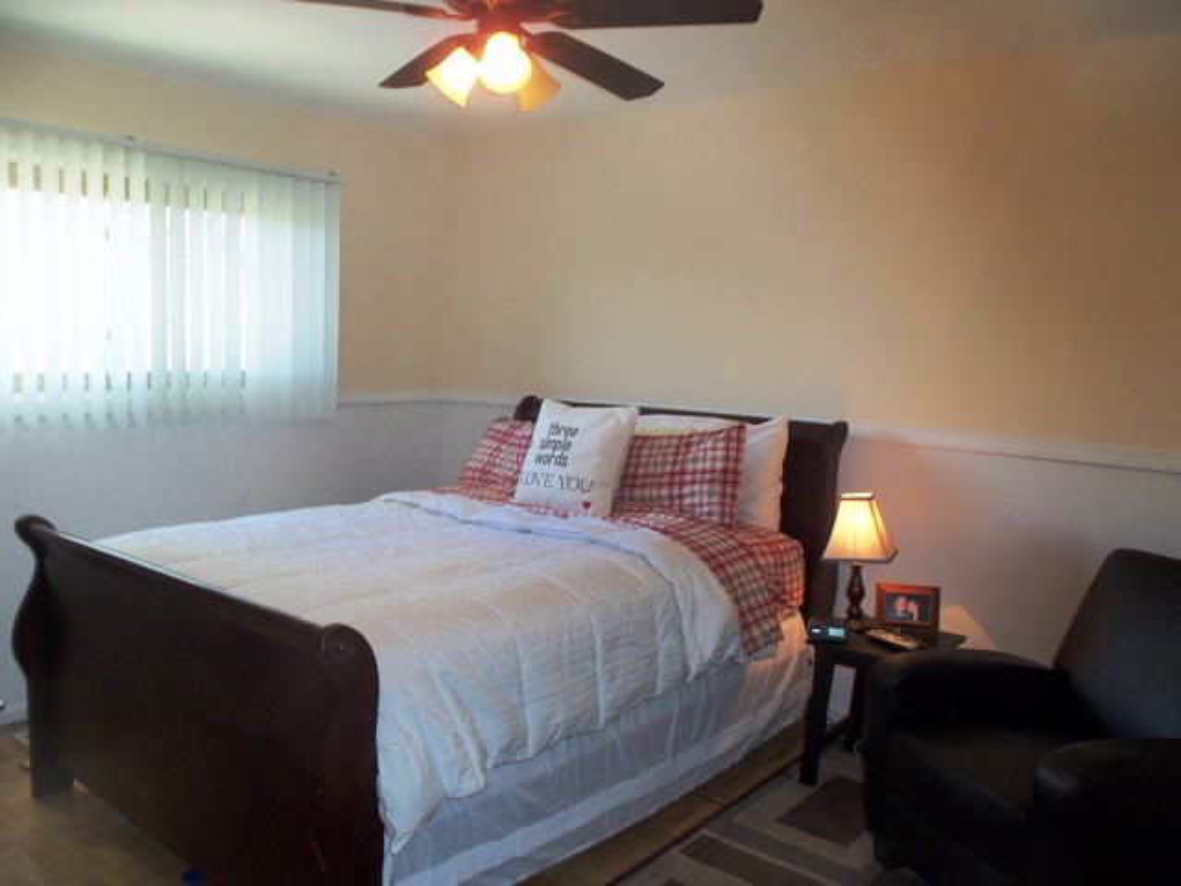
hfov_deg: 61.7
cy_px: 443
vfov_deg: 48.2
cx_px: 590
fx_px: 989
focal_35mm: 29
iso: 100
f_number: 3.4
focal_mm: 5.2
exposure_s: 1/30
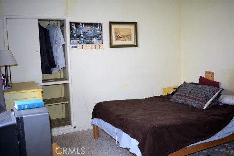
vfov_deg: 38.4
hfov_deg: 55.1
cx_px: 117
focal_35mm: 34
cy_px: 78
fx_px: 224
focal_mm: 23
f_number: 3.8
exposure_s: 1/30
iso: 200
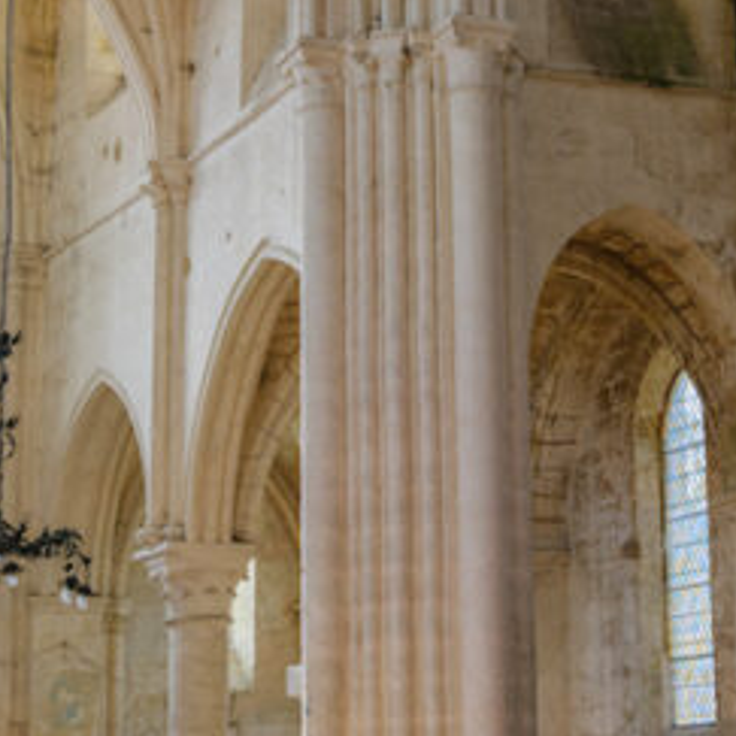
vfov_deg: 18.6
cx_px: 575
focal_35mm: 93
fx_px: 2237
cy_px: 209
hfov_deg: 18.5
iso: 1250
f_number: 4
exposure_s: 1/250
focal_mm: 32
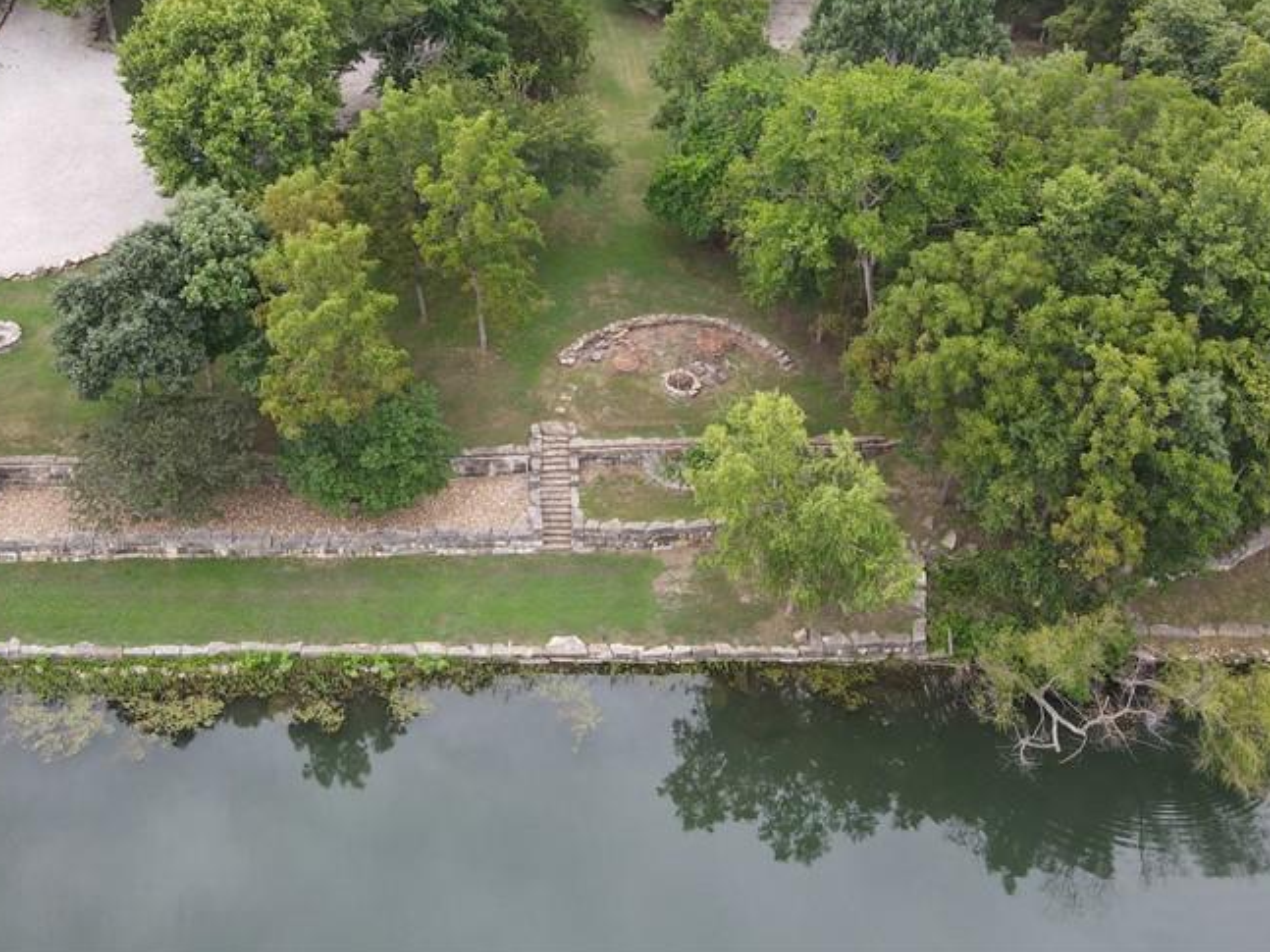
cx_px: 571
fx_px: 1394
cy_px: 204
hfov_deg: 48.9
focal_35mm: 38
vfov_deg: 36.5
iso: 100
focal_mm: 4.5
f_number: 2.8
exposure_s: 1/120
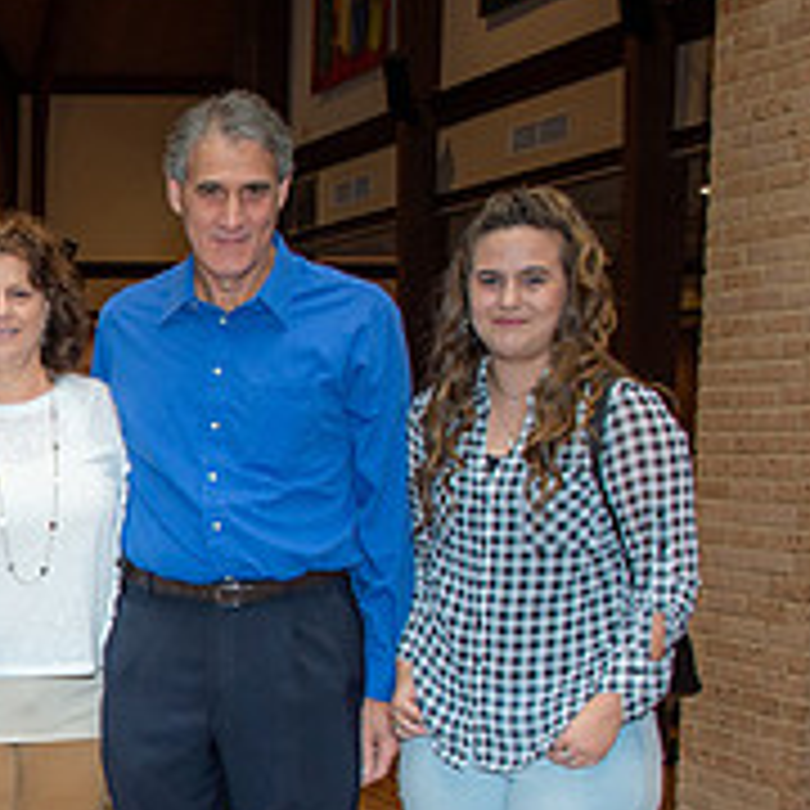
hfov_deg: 20.8
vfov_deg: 23.0
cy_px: 662
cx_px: -297
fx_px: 1959
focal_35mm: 74
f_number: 5.6
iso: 1250
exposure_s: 1/160
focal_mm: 27
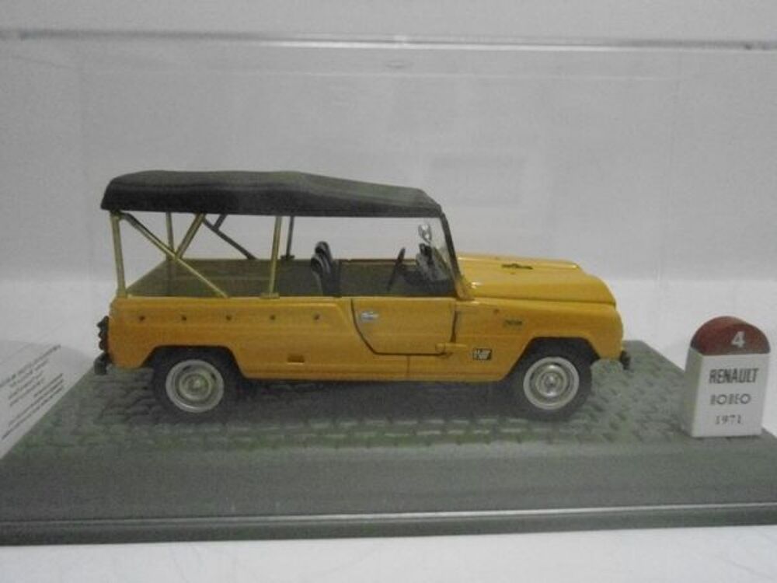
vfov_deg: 45.4
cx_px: 388
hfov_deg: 58.4
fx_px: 696
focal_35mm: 31
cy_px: 292
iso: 1600
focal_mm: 5.6
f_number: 3
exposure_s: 1/160
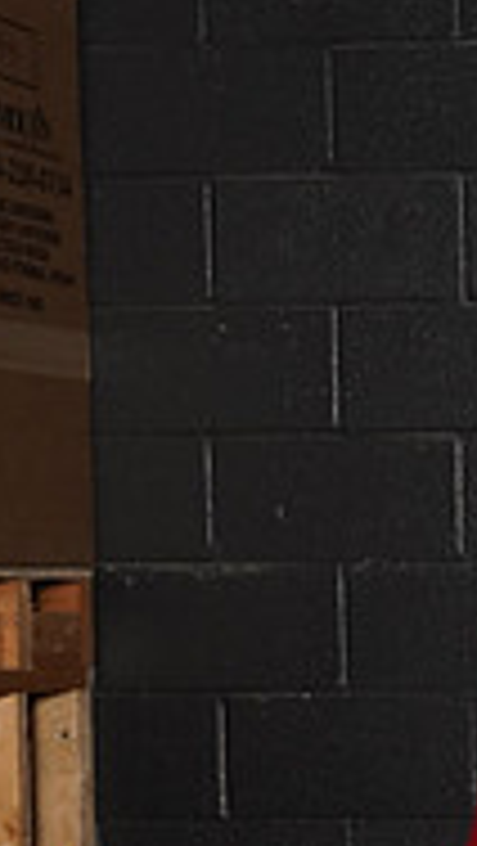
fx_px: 3156
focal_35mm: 141
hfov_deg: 7.9
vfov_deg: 15.1
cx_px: 1242
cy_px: 740
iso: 800
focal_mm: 29
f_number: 8
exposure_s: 1/125
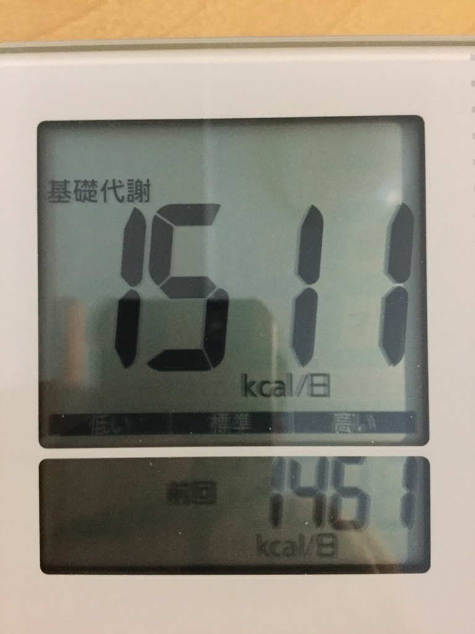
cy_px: 317
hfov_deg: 45.4
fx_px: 567
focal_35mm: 31
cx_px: 238
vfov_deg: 58.4
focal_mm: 3.3
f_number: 2.4
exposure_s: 1/15
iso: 320
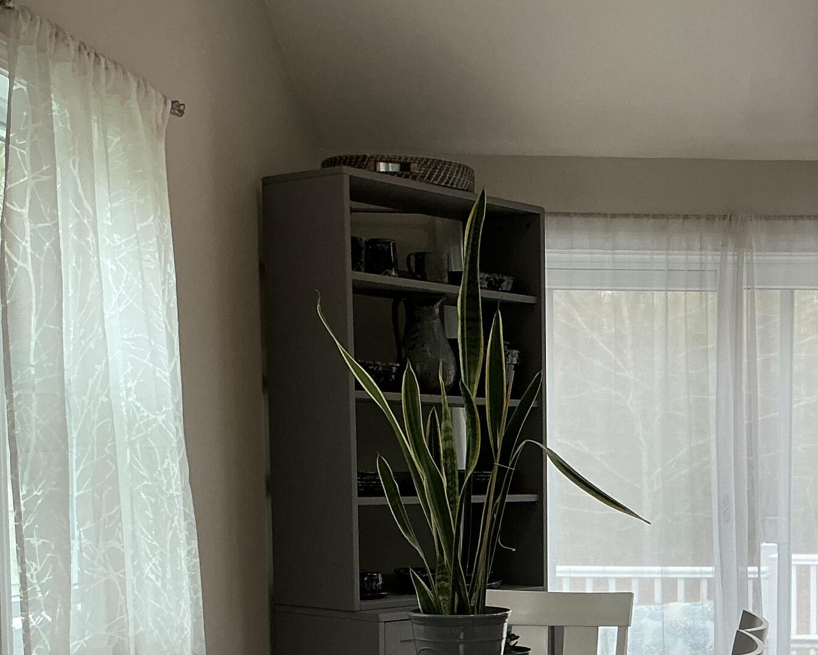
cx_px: 728
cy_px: 623
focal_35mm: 61
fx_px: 1477
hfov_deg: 29.7
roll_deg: +0.3
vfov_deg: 24.1
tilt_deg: -6.7
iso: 64
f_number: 1.8
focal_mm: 3
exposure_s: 1/120
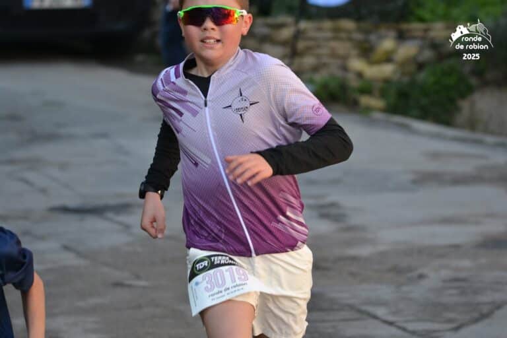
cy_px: 169
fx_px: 3169
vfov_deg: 6.1
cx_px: 254
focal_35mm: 225
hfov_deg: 9.1
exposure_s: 1/500
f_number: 5
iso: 640
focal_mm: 150
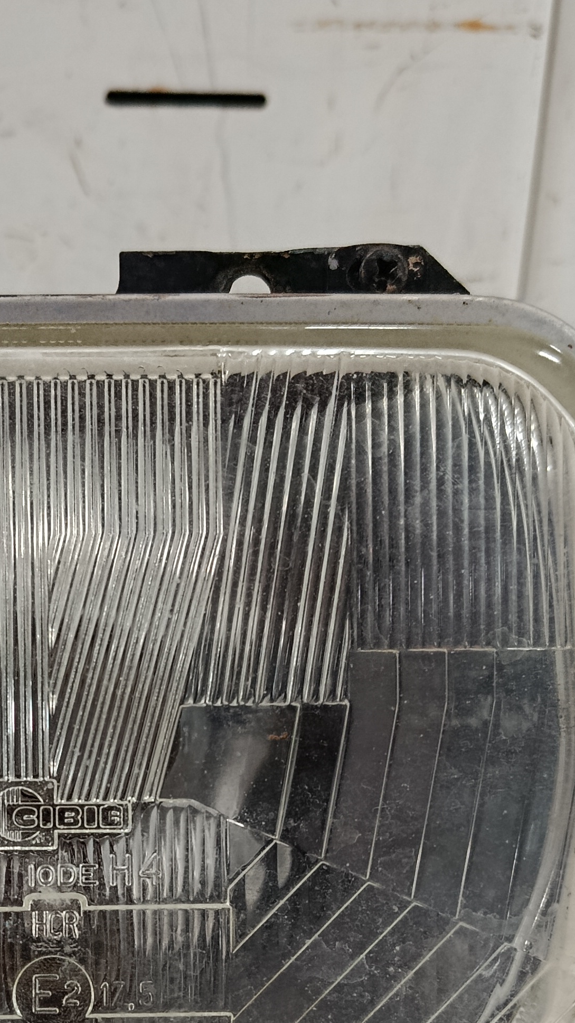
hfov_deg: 21.8
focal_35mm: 54
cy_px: 750
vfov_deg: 37.7
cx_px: 79
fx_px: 1464
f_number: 1.7
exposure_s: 1/100
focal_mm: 5.24
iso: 1111
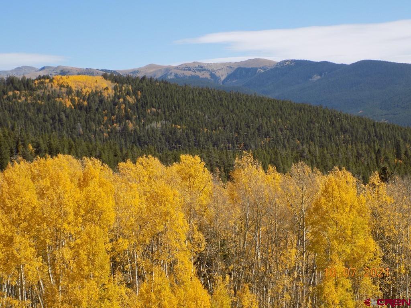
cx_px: 206
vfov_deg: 17.2
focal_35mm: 86
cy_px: 154
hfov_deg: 22.8
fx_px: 1021
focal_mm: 15.3
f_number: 4.4
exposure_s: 1/500
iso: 80
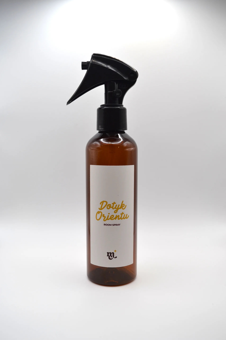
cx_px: 113
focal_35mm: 34
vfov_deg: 55.1
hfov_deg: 38.4
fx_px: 325
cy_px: 170
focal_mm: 23
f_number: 5.6
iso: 100
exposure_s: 1/60
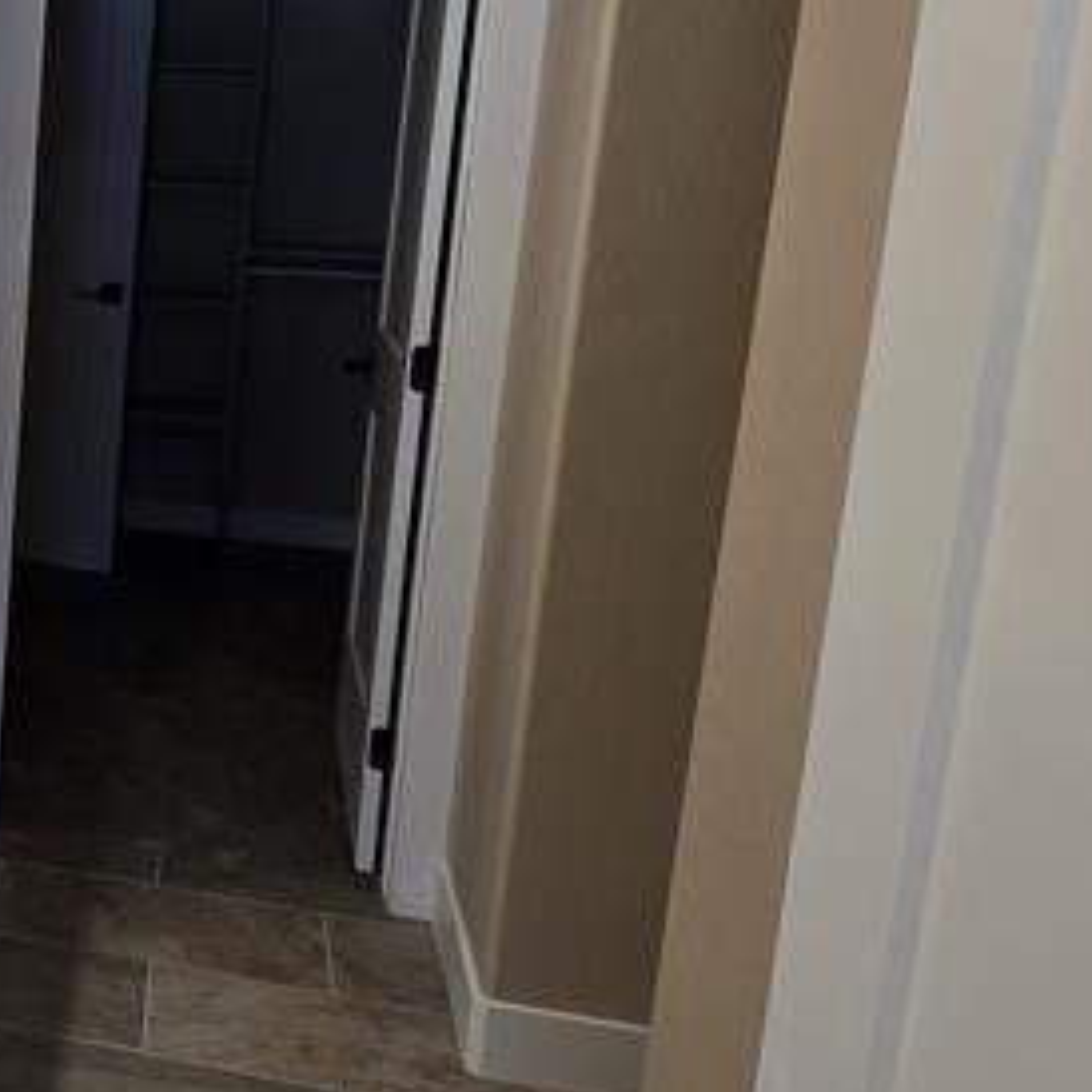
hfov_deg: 30.9
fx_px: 1535
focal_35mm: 43
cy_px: 410
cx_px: -319
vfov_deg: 38.9
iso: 50
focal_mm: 2.2
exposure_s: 1/120
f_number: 1.9
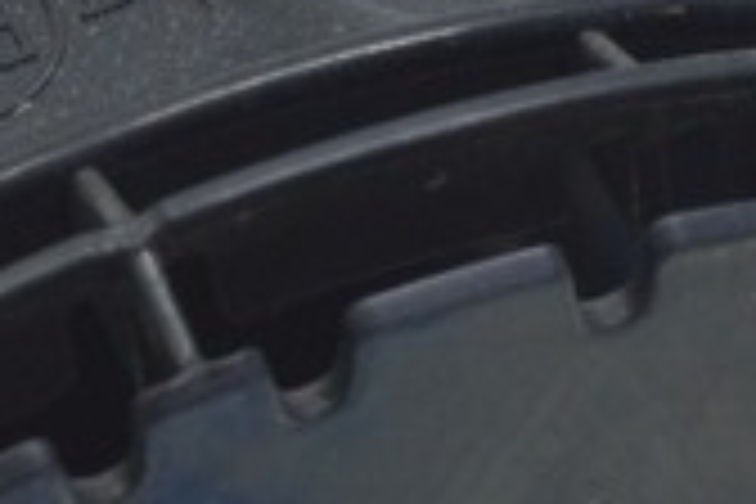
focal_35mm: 502
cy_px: -119
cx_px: 410
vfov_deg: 2.7
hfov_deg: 4.1
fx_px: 10542
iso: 400
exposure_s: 1/20
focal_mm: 55
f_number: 5.6
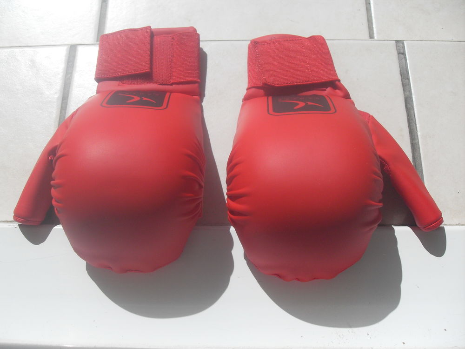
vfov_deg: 38.7
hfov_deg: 50.1
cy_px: 174
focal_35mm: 37
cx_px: 232
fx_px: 497
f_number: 8.9
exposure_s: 1/250
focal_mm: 6.3
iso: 80
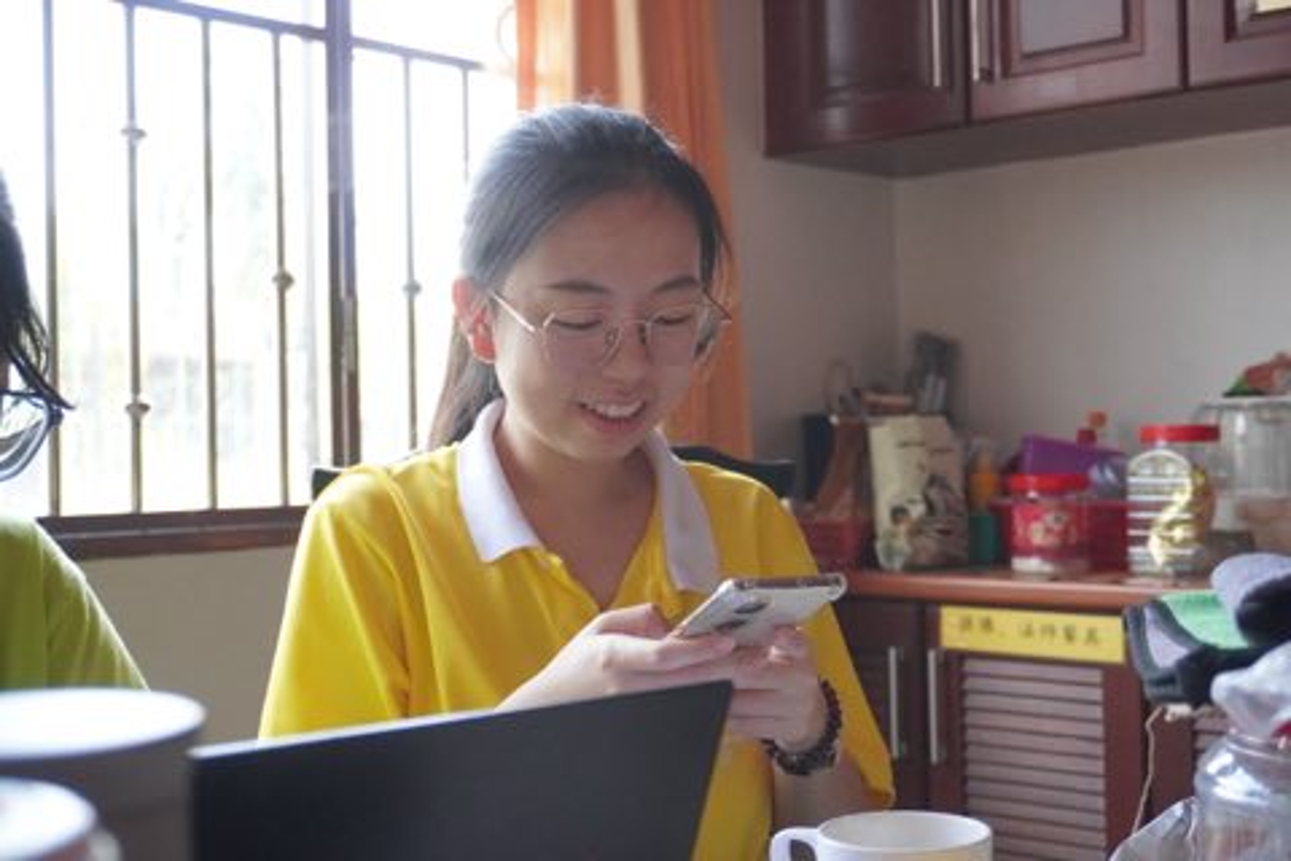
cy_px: 430
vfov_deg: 27.3
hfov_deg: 40.0
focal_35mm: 50
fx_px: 1775
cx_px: 646
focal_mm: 33
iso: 4000
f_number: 5
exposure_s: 1/160
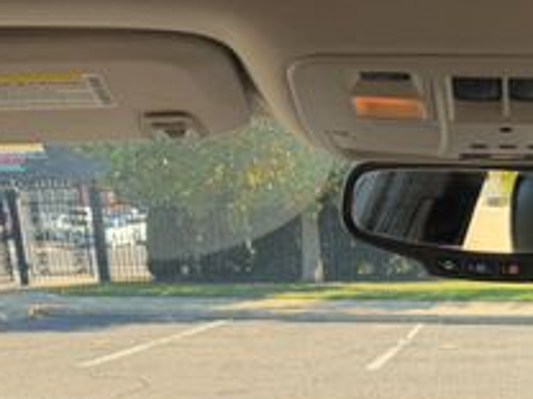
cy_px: 601
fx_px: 1139
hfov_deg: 25.2
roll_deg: +0.6
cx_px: 520
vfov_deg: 17.8
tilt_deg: -18.6
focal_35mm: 74
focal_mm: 6.76
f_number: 1.78
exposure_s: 1/379
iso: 80
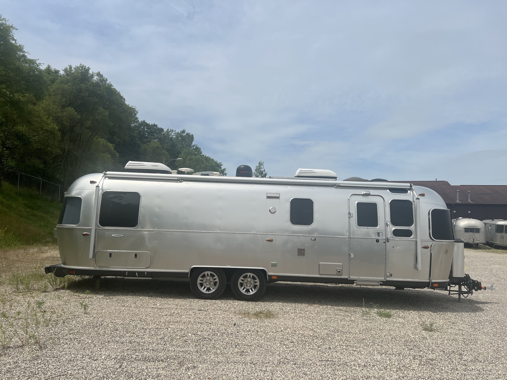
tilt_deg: +3.7
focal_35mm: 26
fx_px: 381
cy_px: 190
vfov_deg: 53.1
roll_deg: -1.8
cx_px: 254
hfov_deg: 67.3
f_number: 1.5
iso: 50
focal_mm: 5.7
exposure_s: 1/8000
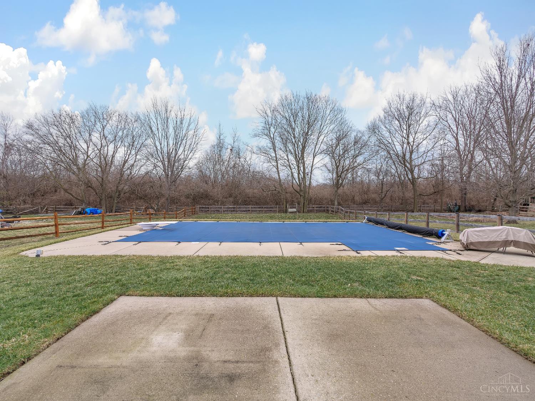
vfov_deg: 85.7
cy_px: 200
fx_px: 216
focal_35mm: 14
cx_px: 268
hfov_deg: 102.1
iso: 200
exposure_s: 1/100
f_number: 7.1
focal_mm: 7
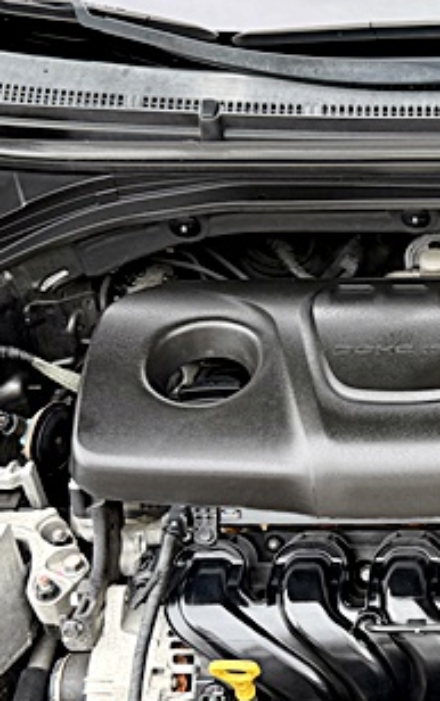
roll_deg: -0.2
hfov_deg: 18.6
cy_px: 414
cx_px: 543
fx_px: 1264
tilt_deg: -40.5
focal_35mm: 66
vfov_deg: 31.0
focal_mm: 6.76
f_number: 1.78
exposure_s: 1/258
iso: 80
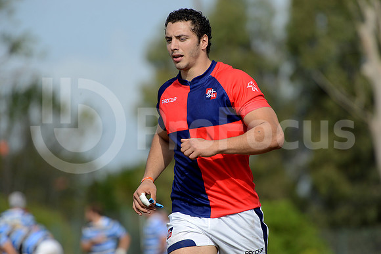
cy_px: 127
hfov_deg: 7.6
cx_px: 190
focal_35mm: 270
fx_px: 2858
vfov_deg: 5.1
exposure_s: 1/1600
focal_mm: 270
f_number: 4
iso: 320
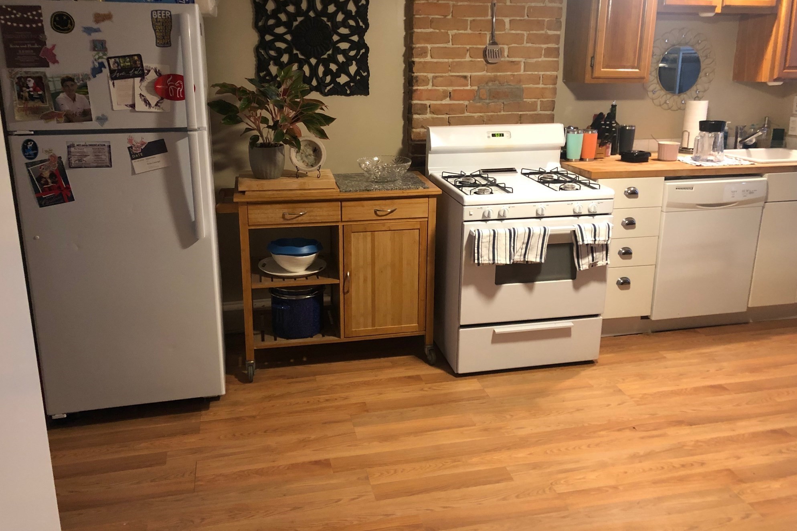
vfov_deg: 43.5
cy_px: 224
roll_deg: +0.0
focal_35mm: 30
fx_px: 664
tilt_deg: -13.5
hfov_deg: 61.9
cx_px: 398
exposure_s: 1/12
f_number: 1.8
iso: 100
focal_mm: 3.99
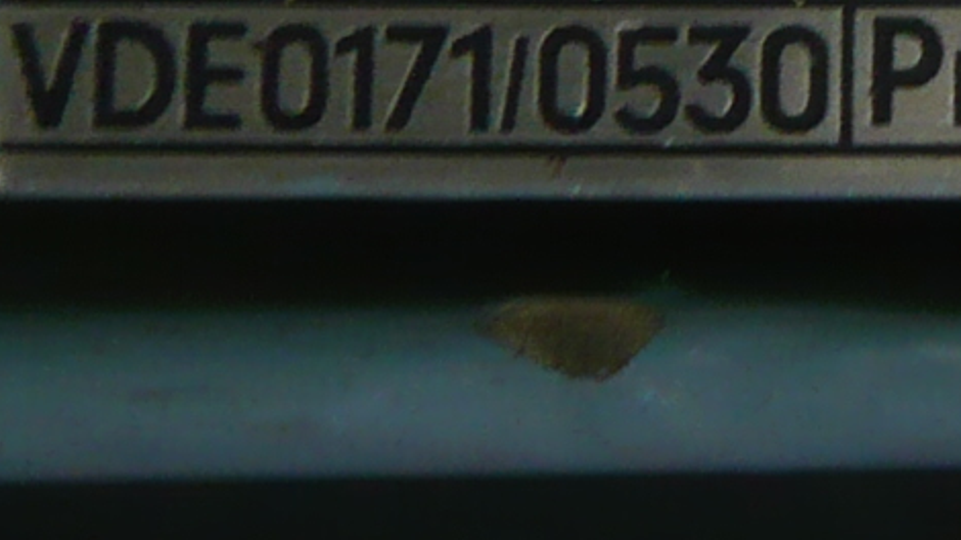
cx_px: 1581
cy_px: -442
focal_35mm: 167
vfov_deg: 7.1
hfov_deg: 12.1
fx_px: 4254
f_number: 2.9
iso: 200
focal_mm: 4.9
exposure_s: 1/8
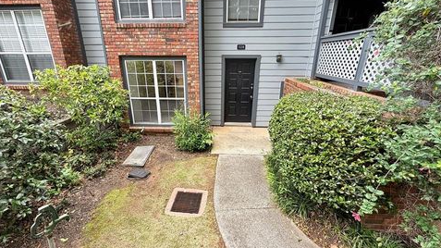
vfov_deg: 67.0
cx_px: 214
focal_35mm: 16
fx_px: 187
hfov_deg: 99.4
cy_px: 115
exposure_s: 1/160
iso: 40
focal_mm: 2.22
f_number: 2.2
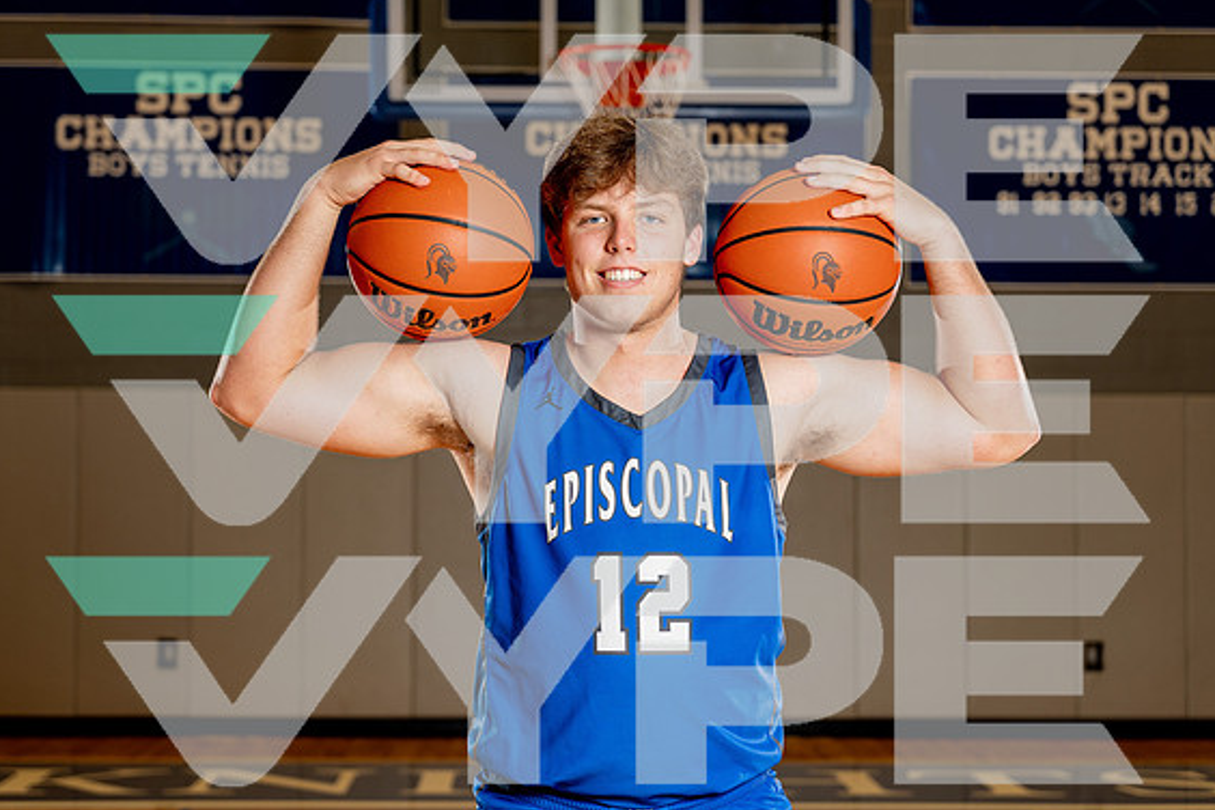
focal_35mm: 72
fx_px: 2430
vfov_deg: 18.9
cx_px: 601
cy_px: 410
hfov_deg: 28.1
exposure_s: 1/250
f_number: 4
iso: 250
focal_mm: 70
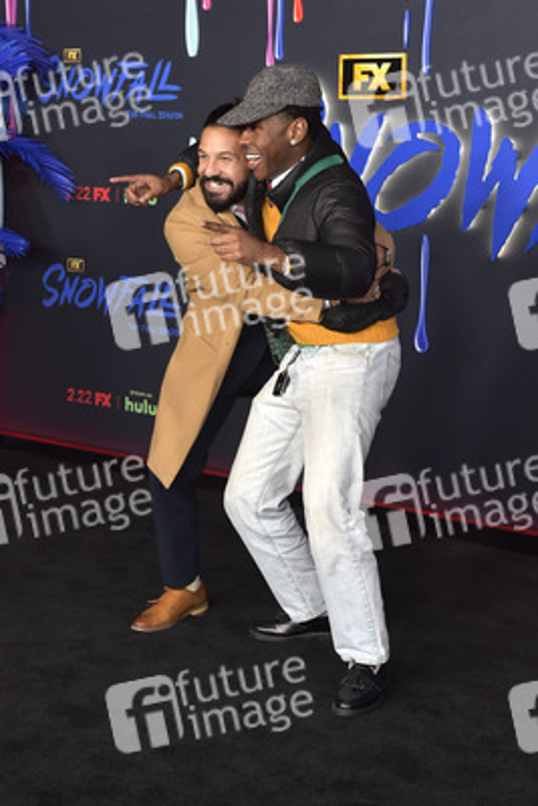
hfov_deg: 22.6
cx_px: 269
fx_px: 1344
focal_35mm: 60
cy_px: 403
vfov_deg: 33.4
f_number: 6.3
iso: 2000
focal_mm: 60
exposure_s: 1/250
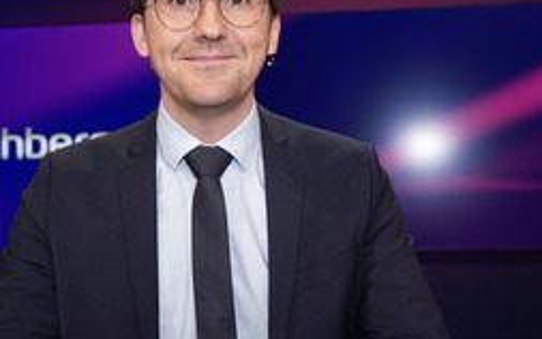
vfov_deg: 22.3
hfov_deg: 35.0
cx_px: 209
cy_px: 187
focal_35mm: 58
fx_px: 857
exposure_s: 1/125
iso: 2000
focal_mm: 32
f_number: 5
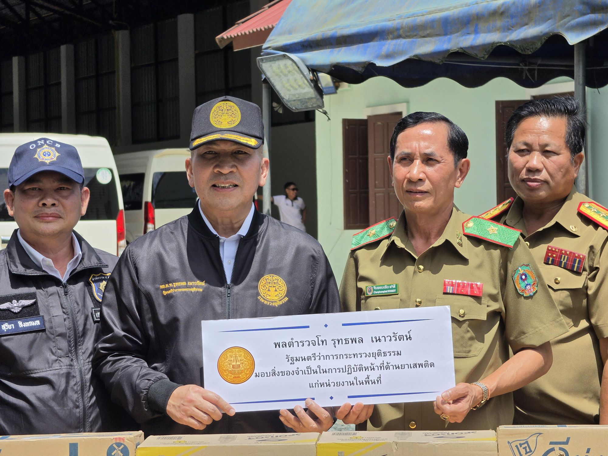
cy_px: 228
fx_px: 2020
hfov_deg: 17.1
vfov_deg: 12.9
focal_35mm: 115
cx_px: 304
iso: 50
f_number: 2.9
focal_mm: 18.6
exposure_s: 1/2111
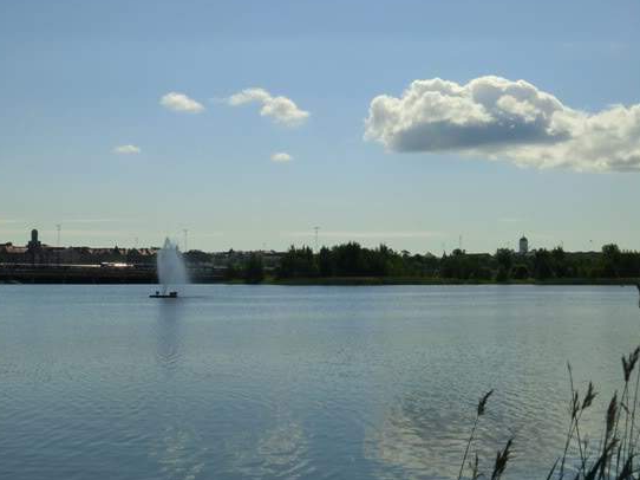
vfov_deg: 28.0
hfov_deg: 36.8
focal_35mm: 52
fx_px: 961
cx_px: 270
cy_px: 231
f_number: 10
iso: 64
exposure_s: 1/320
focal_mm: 7.91
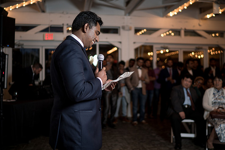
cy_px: 70
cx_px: 120
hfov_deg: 51.3
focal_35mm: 37
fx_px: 234
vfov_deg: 35.6
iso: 250
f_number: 1.4
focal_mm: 35
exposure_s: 1/200
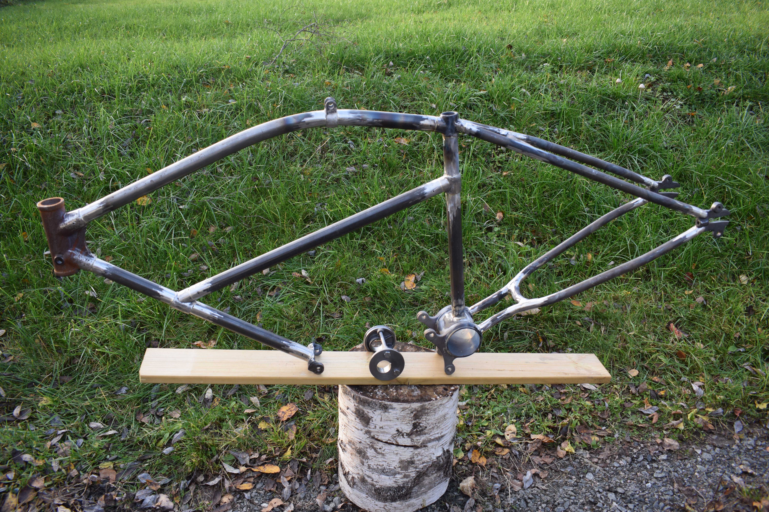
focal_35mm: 27
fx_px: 577
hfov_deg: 67.4
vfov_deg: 47.9
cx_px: 384
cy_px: 256
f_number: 5.6
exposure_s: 1/125
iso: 400
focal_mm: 18
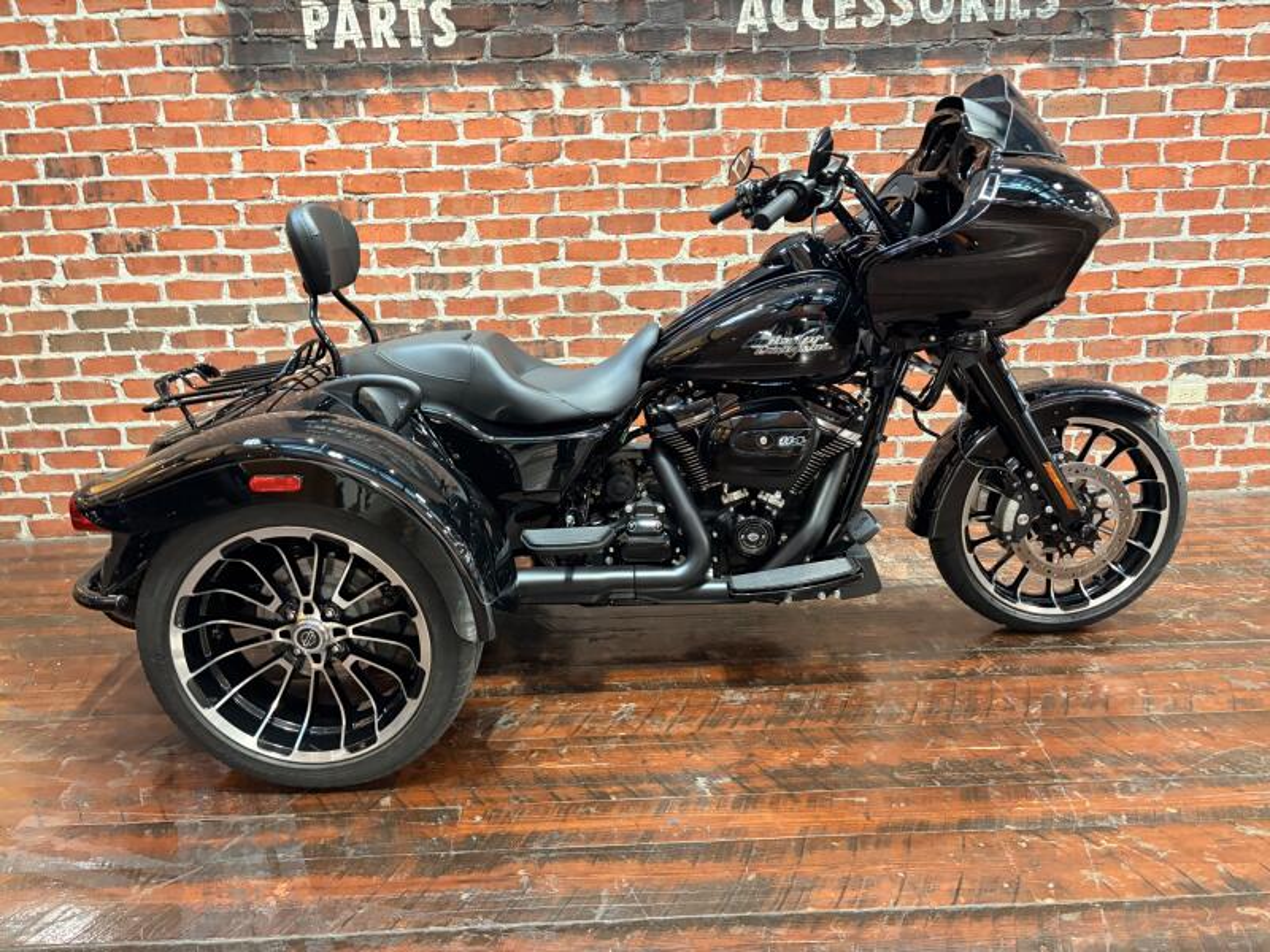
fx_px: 954
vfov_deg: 53.1
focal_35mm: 26
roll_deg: +0.1
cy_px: 476
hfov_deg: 67.3
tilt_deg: -14.2
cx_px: 635
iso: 400
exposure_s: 1/40
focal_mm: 5.96
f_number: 1.6
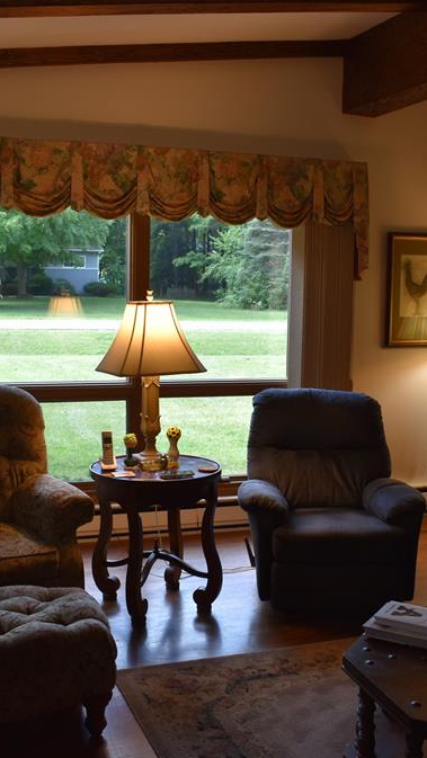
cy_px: 376
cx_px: 224
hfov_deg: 27.7
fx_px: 865
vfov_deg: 47.3
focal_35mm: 43
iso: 400
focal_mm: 18
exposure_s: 1/100
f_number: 5
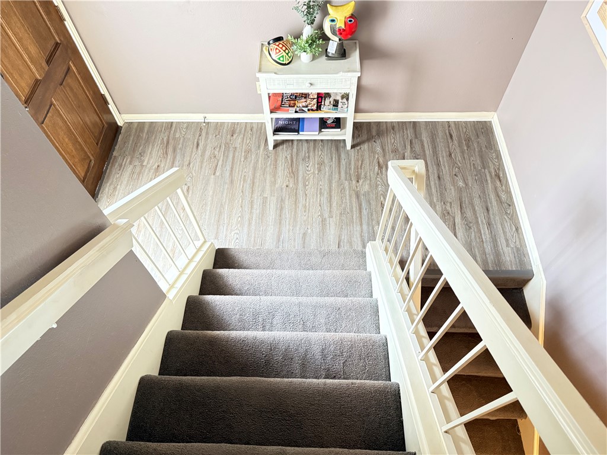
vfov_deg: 56.8
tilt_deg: -57.7
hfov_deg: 71.6
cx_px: 304
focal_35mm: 24
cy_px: 228
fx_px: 421
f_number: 1.78
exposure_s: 1/30
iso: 1000
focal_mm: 6.76
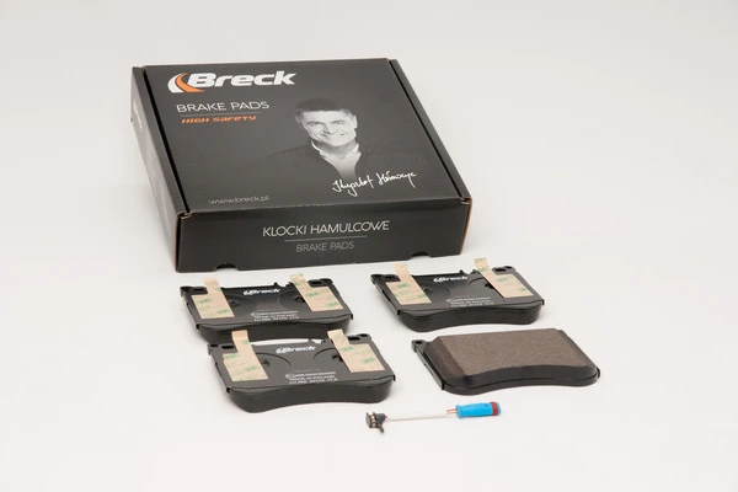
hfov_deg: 24.6
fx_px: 1691
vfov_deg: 16.6
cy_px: 246
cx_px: 369
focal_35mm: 82
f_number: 11
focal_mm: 55
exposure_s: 1/200
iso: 100
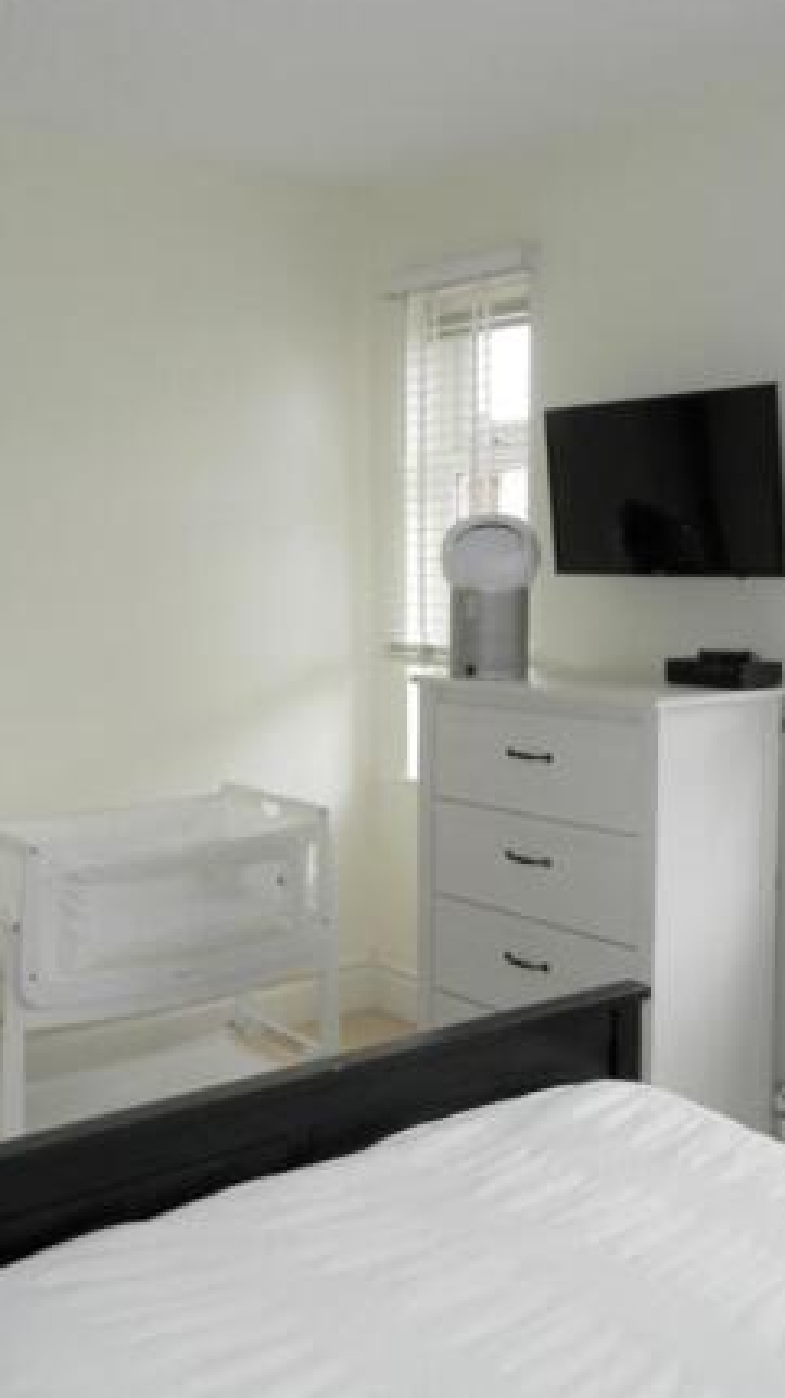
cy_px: 689
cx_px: 402
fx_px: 1371
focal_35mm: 37
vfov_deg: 54.0
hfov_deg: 32.0
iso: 80
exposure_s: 1/40
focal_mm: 4.5
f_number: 3.1
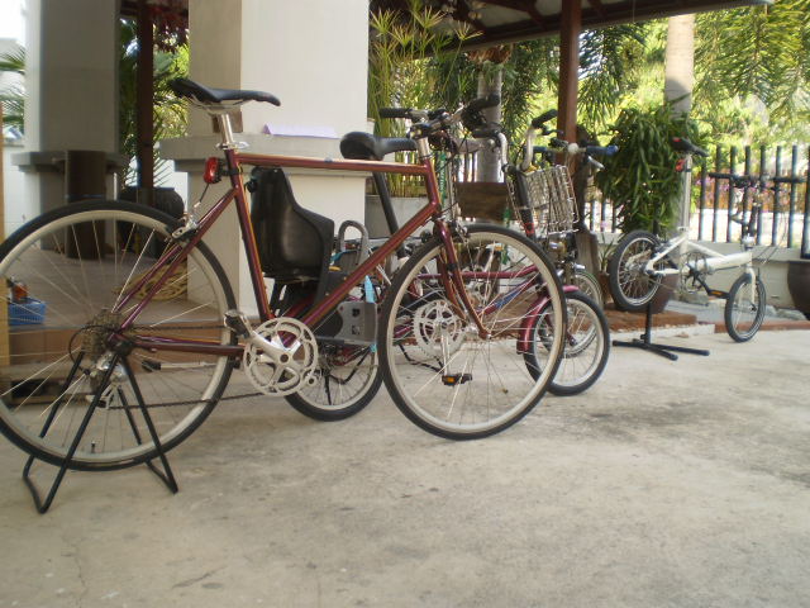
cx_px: 405
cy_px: 304
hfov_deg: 51.4
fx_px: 842
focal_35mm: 36
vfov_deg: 39.7
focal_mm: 6.3
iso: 64
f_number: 3.1
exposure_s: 1/125
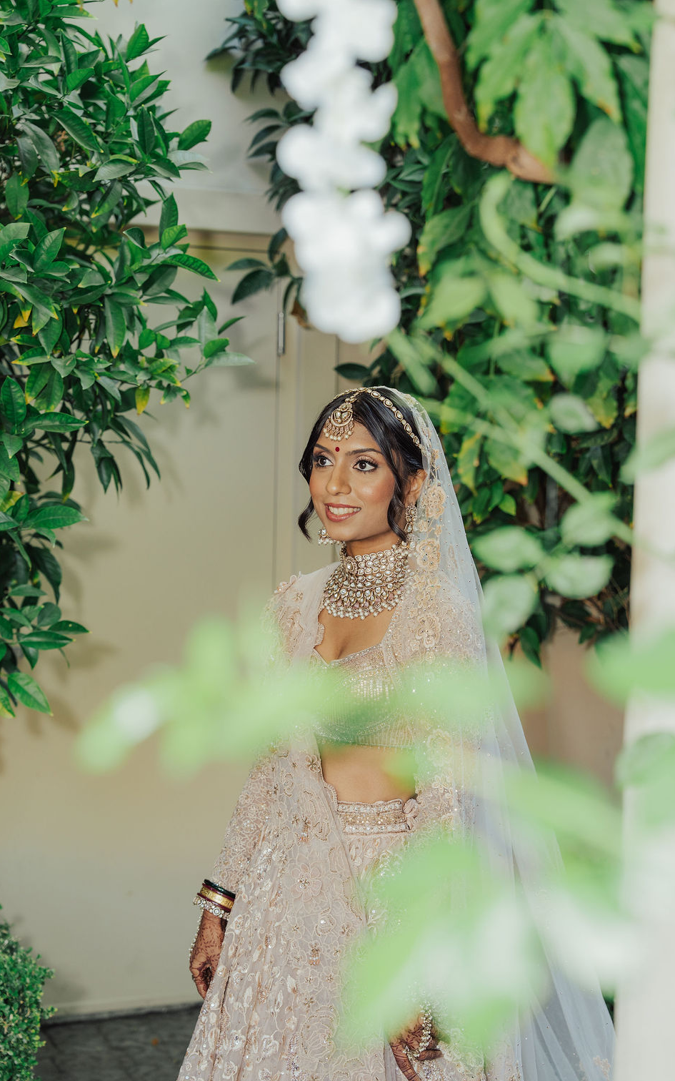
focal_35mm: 59
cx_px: 328
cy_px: 548
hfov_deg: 22.0
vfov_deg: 34.5
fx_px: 1737
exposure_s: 1/160
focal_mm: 57
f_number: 3.5
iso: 320
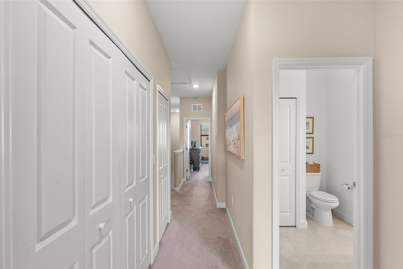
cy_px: 134
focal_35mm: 16
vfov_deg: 73.7
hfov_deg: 96.7
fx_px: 179
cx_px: 202
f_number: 6.3
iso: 250
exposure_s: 1/2.5
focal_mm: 16
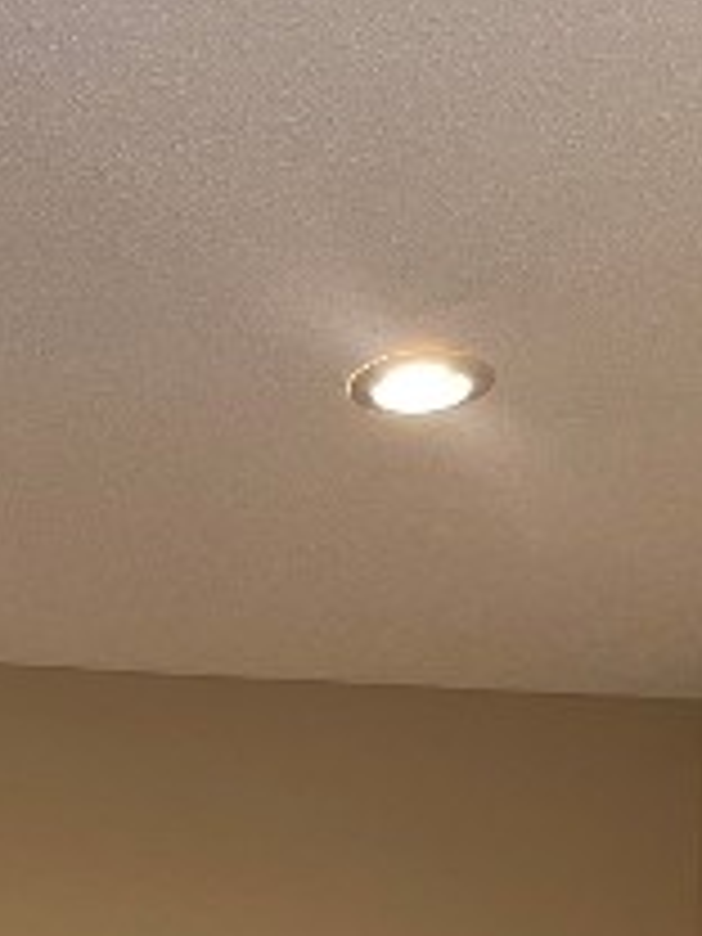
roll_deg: +0.1
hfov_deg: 15.1
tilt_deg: -2.8
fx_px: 2596
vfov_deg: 16.8
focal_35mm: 96
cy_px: 1696
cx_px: -9
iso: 80
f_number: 1.6
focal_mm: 5.1
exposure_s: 1/60
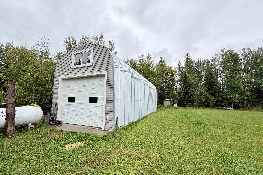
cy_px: 89
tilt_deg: +7.1
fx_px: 110
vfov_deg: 77.3
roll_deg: -1.1
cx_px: 130
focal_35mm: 15
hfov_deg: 100.4
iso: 50
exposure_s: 1/502
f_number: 2.2
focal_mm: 2.22
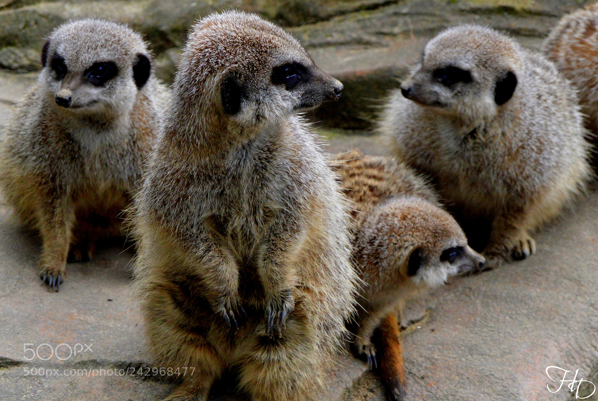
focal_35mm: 82
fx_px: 1373
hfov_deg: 24.6
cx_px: 299
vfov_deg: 16.6
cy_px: 200
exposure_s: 1/500
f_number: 5.6
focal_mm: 55
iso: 1600
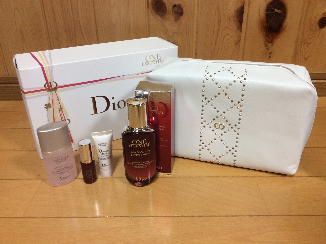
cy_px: 122
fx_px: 301
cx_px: 163
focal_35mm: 32
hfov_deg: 56.9
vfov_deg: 44.1
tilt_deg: -28.9
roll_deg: +2.4
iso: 100
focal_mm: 3.3
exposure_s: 1/24
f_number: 2.4
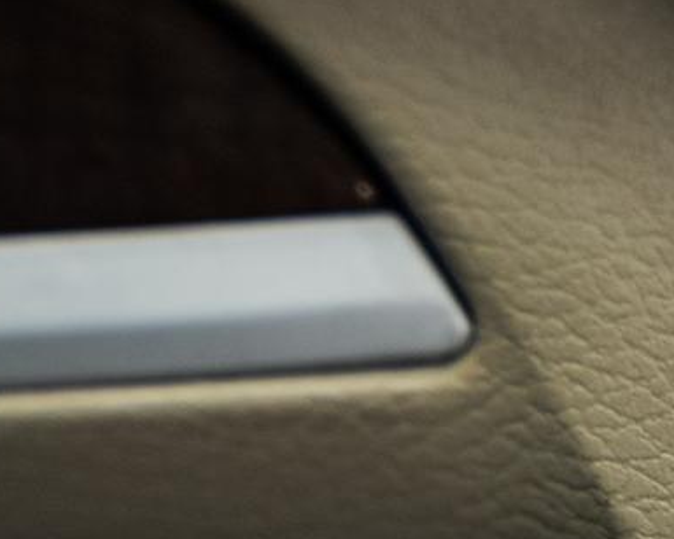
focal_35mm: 233
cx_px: 1042
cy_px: 665
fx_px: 4648
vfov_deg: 6.6
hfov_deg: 8.1
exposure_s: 1/50
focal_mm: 66.4
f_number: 3.5
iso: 640
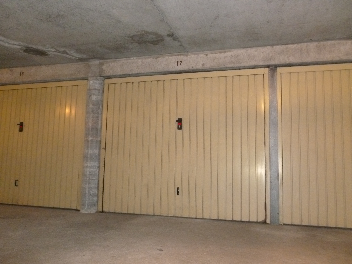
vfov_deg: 49.7
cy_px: 132
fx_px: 285
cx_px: 176
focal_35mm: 28
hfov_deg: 63.4
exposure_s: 1/10
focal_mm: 5
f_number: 3.3
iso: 640
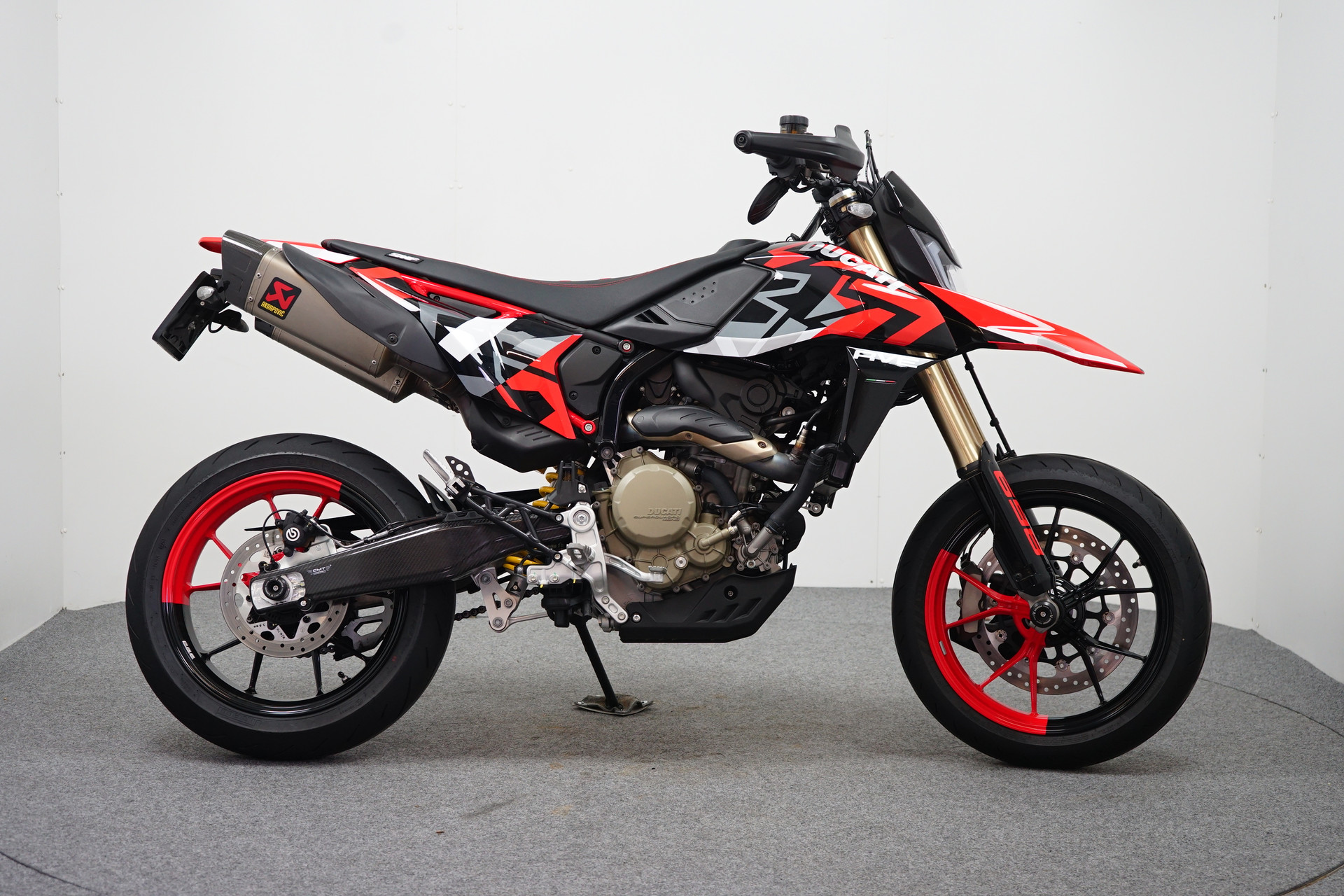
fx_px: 2016
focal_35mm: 54
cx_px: 672
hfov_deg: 36.9
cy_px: 448
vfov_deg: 25.1
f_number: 5
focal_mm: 54
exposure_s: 1/60
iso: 800
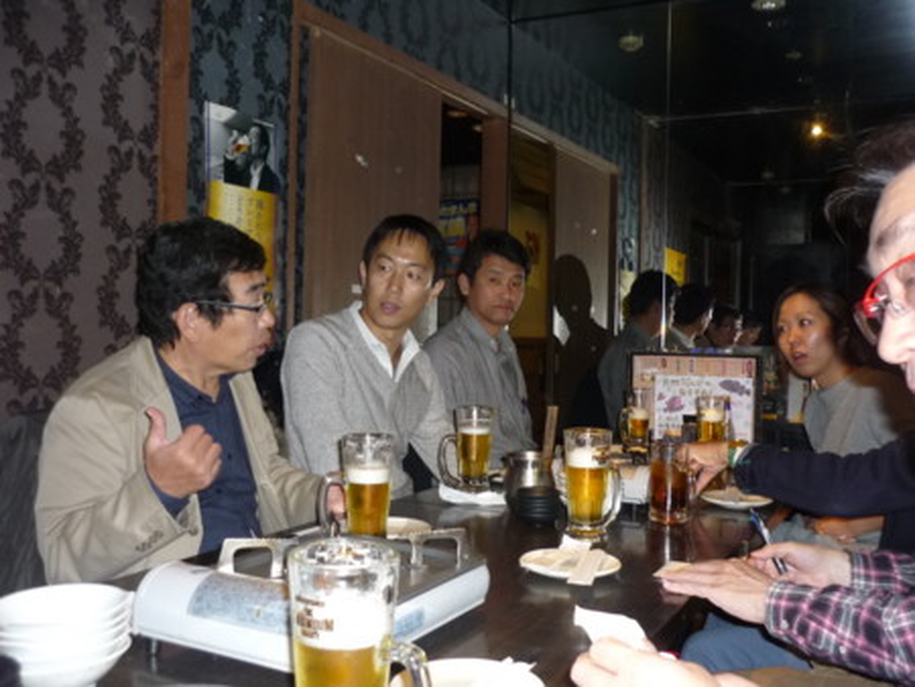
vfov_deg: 43.0
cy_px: 344
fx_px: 873
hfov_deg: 55.3
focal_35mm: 33
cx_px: 458
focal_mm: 5.5
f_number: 2.8
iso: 200
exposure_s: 1/30
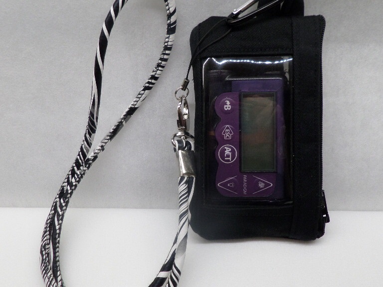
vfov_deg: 56.8
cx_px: 192
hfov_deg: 71.6
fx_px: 266
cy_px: 144
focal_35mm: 24
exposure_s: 1/30
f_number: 3.1
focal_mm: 4.3
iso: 100
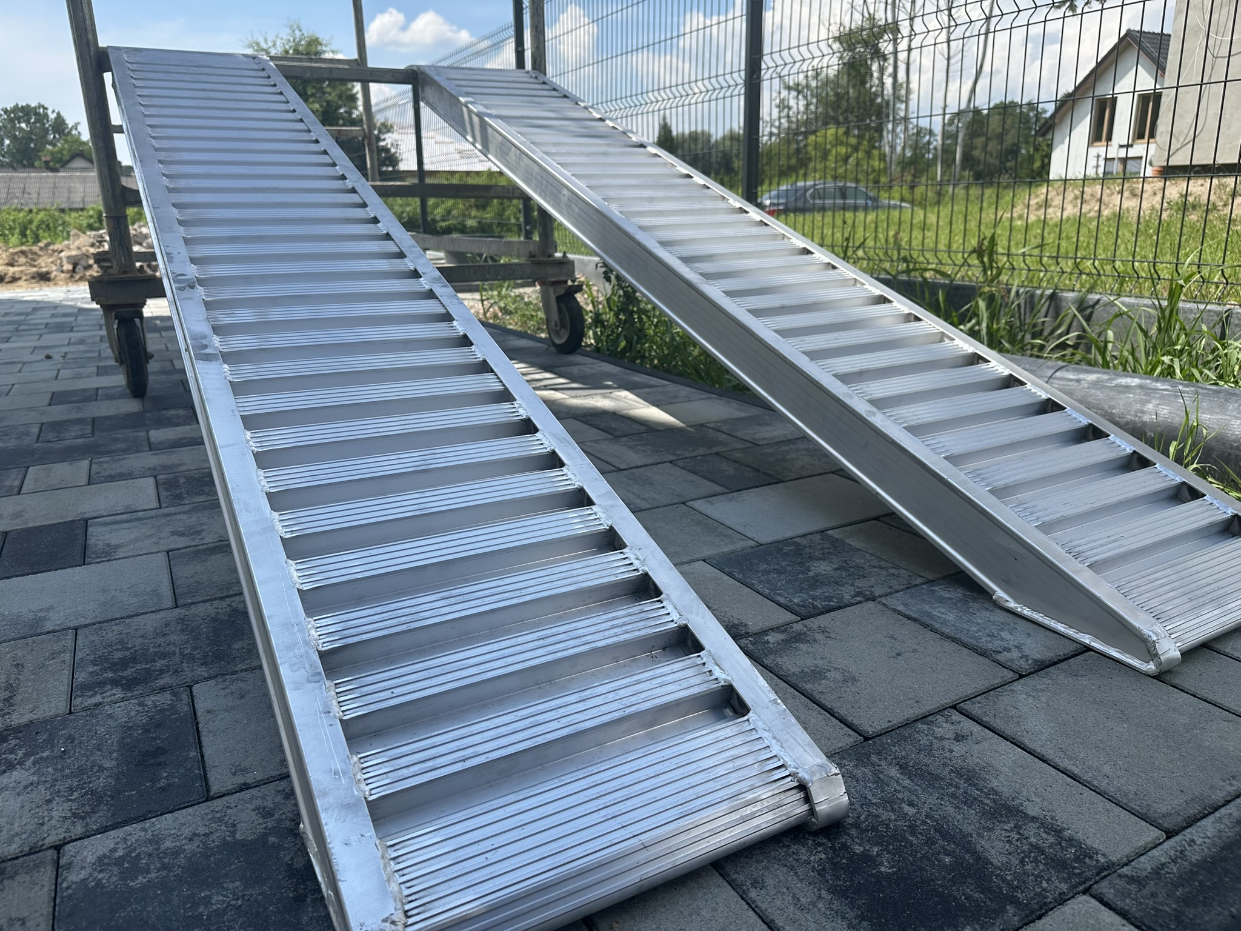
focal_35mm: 24
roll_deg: +0.6
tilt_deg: -16.8
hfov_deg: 71.6
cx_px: 620
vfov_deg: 56.8
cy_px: 466
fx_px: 860
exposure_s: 1/3597
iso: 80
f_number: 1.78
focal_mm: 6.86
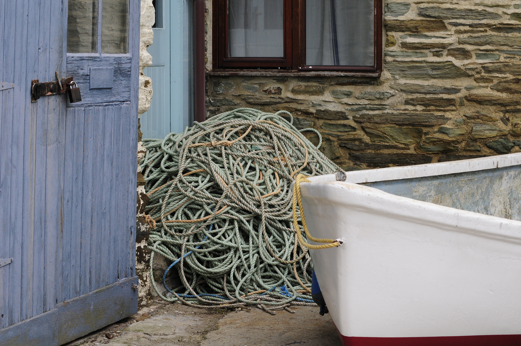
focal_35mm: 105
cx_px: 260
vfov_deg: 13.0
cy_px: 173
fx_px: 1518
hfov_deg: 19.5
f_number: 8
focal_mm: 70
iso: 400
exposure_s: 1/30
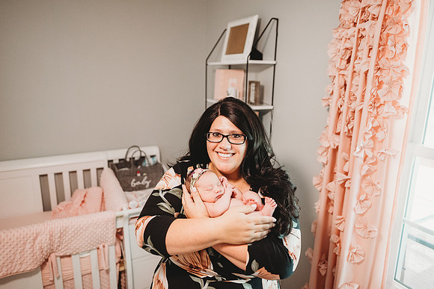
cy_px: 145
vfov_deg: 51.8
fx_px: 298
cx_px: 213
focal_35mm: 25
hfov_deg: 72.1
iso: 1600
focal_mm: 24
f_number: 2.2
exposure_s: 1/160
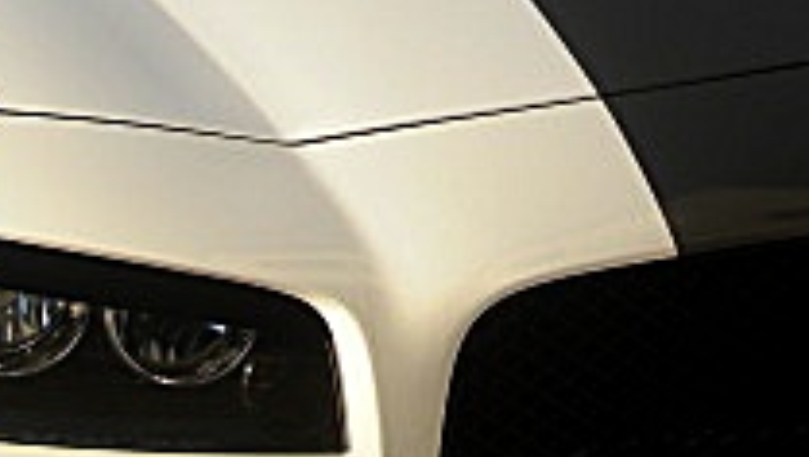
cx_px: 565
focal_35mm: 120
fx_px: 2576
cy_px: -19
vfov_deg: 10.0
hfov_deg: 17.8
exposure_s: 1/640
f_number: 2.8
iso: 50
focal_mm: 6.3
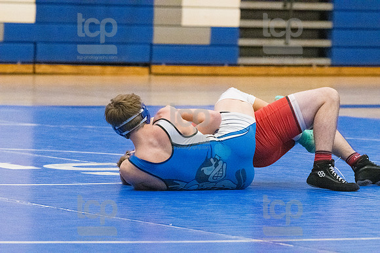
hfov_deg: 8.9
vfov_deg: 5.9
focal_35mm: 232
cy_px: 126
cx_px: 190
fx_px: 2447
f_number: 4.5
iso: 10000
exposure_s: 1/1600
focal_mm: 155
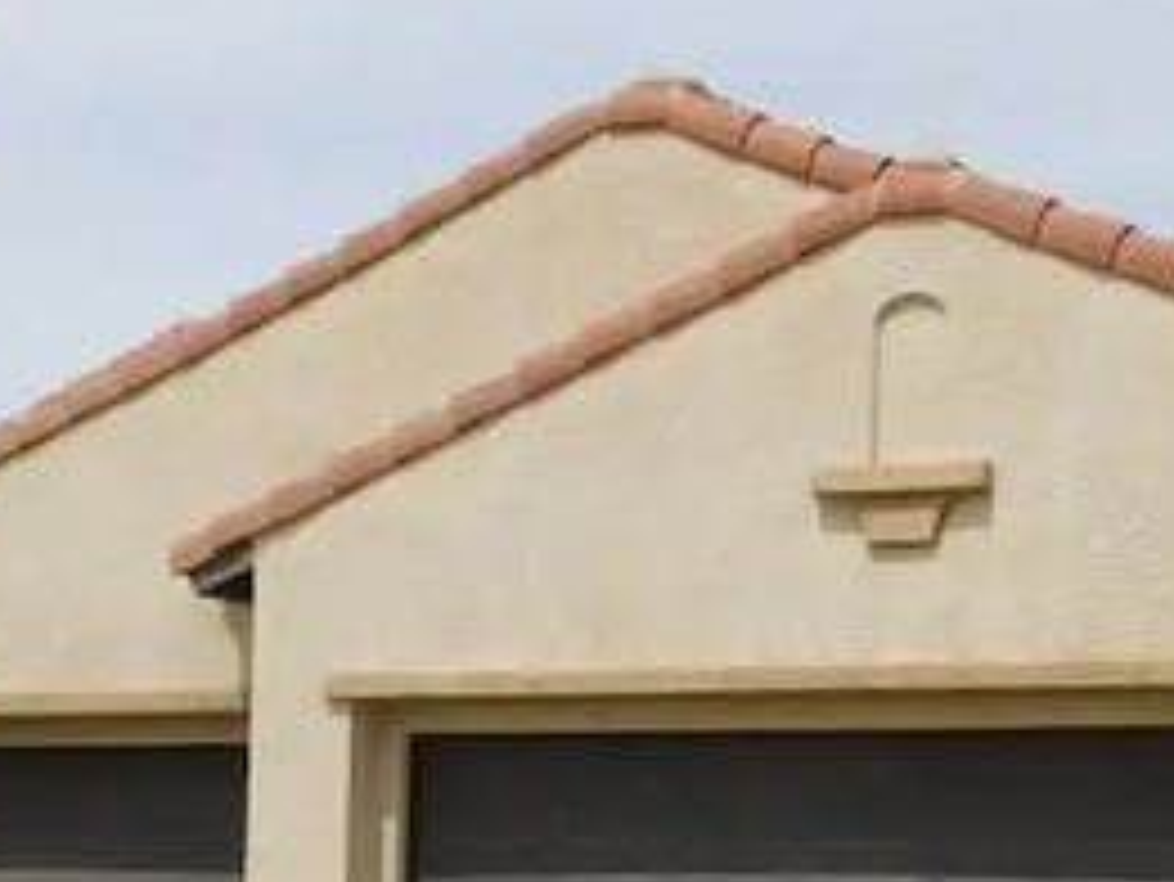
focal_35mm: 98
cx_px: 153
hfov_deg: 19.7
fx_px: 3325
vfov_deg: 14.7
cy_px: 981
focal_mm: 4.5
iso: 125
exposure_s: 1/640
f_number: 6.2
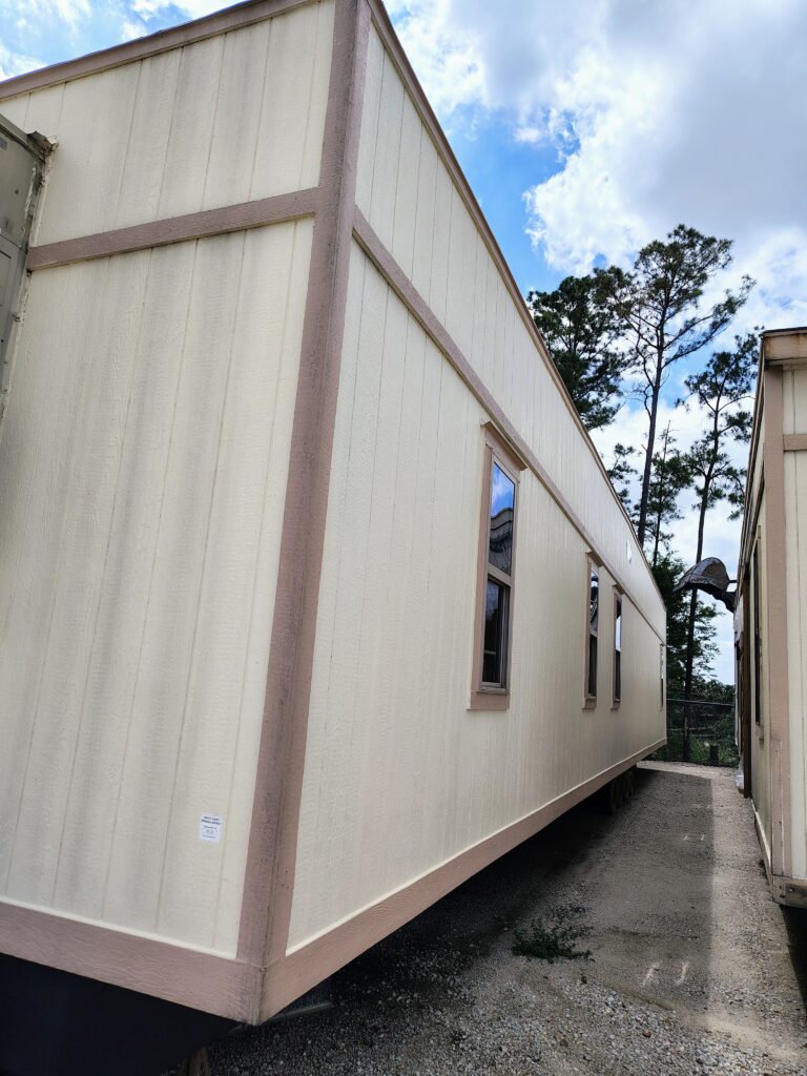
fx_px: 746
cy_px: 538
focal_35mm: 24
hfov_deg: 56.8
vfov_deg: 71.6
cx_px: 404
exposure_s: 1/1623
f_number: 1.8
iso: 100
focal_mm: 5.56
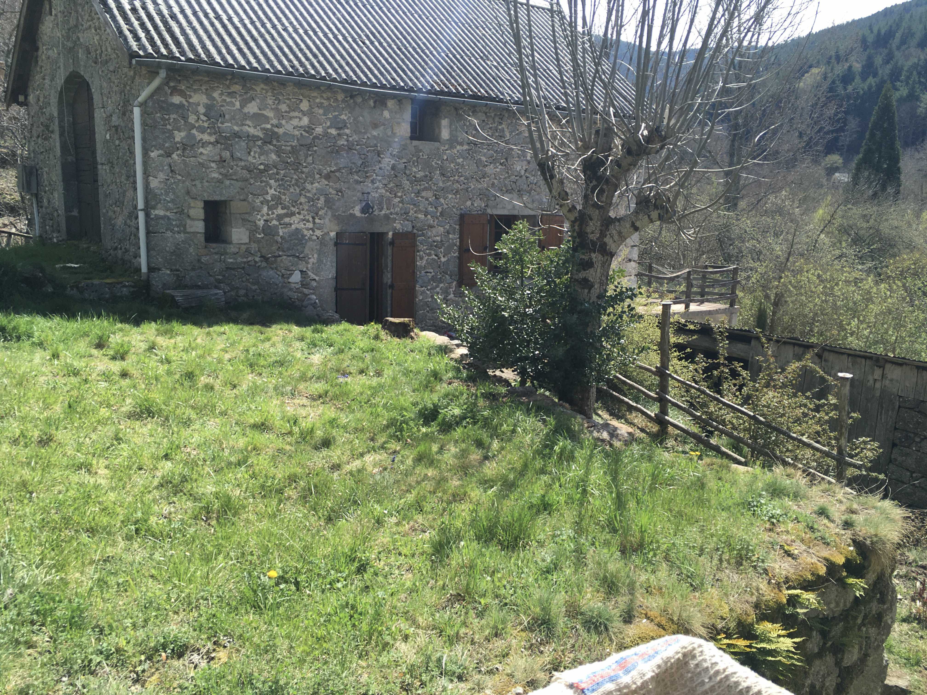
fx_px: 777
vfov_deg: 48.2
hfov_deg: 61.7
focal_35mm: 29
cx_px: 464
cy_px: 348
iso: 25
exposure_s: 1/640
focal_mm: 4.15
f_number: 2.2
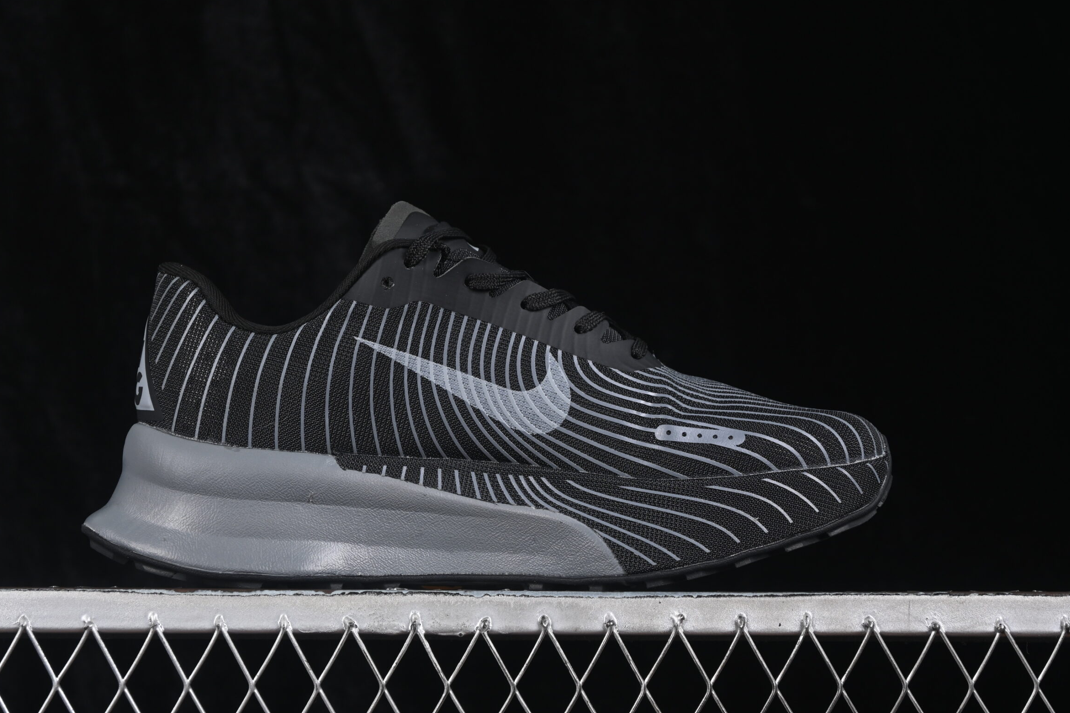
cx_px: 498
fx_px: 2467
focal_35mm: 83
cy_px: 344
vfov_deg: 16.5
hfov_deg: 24.5
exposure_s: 1/60
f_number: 6.3
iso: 160
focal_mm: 50
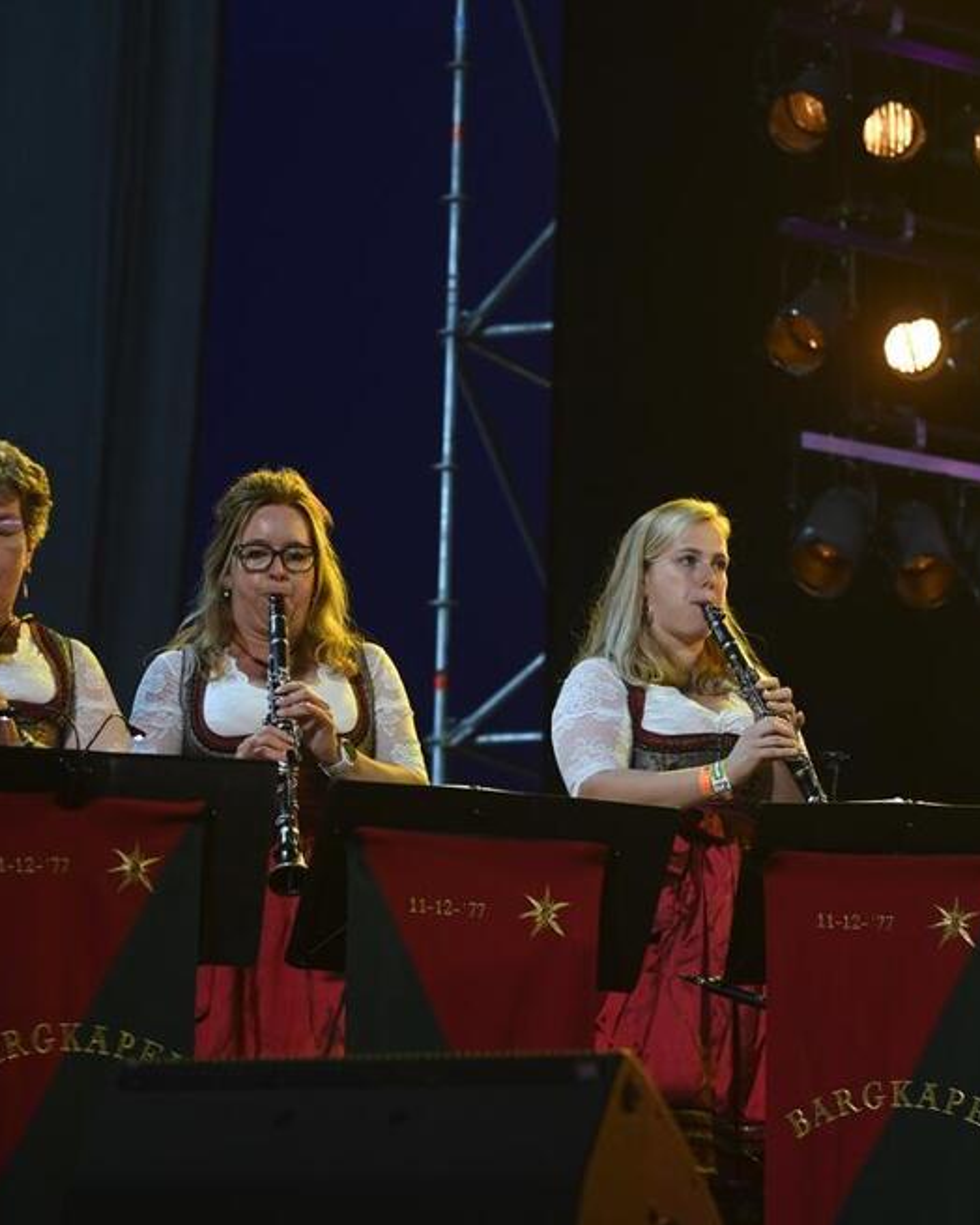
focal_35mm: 142
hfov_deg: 10.9
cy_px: 614
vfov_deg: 13.6
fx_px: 5148
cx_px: 554
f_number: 4.5
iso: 1600
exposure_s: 1/200
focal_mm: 100
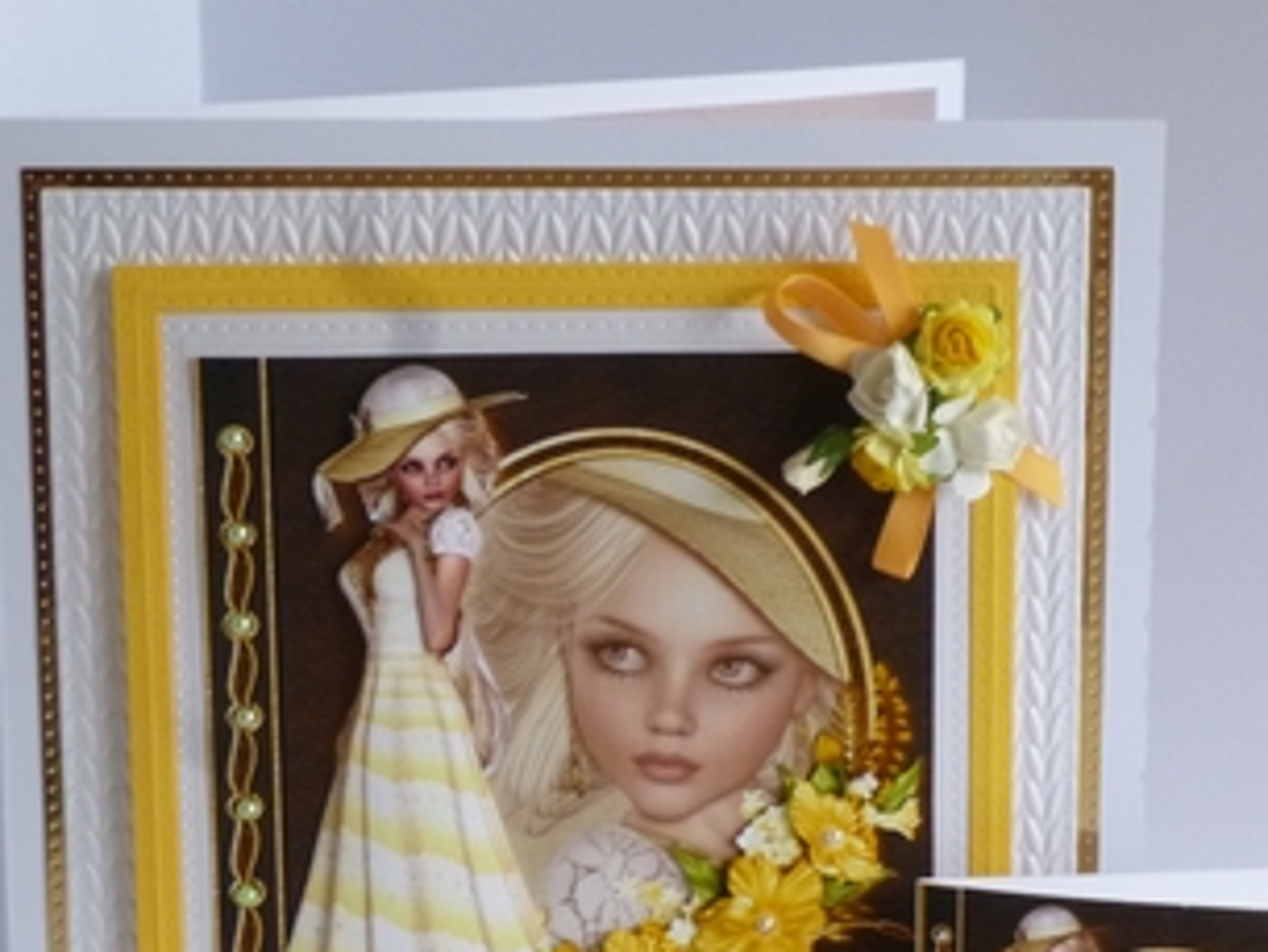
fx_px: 4324
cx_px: 765
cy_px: 684
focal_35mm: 118
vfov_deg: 12.5
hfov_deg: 16.7
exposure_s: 1/20
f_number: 4.9
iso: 400
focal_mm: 14.2
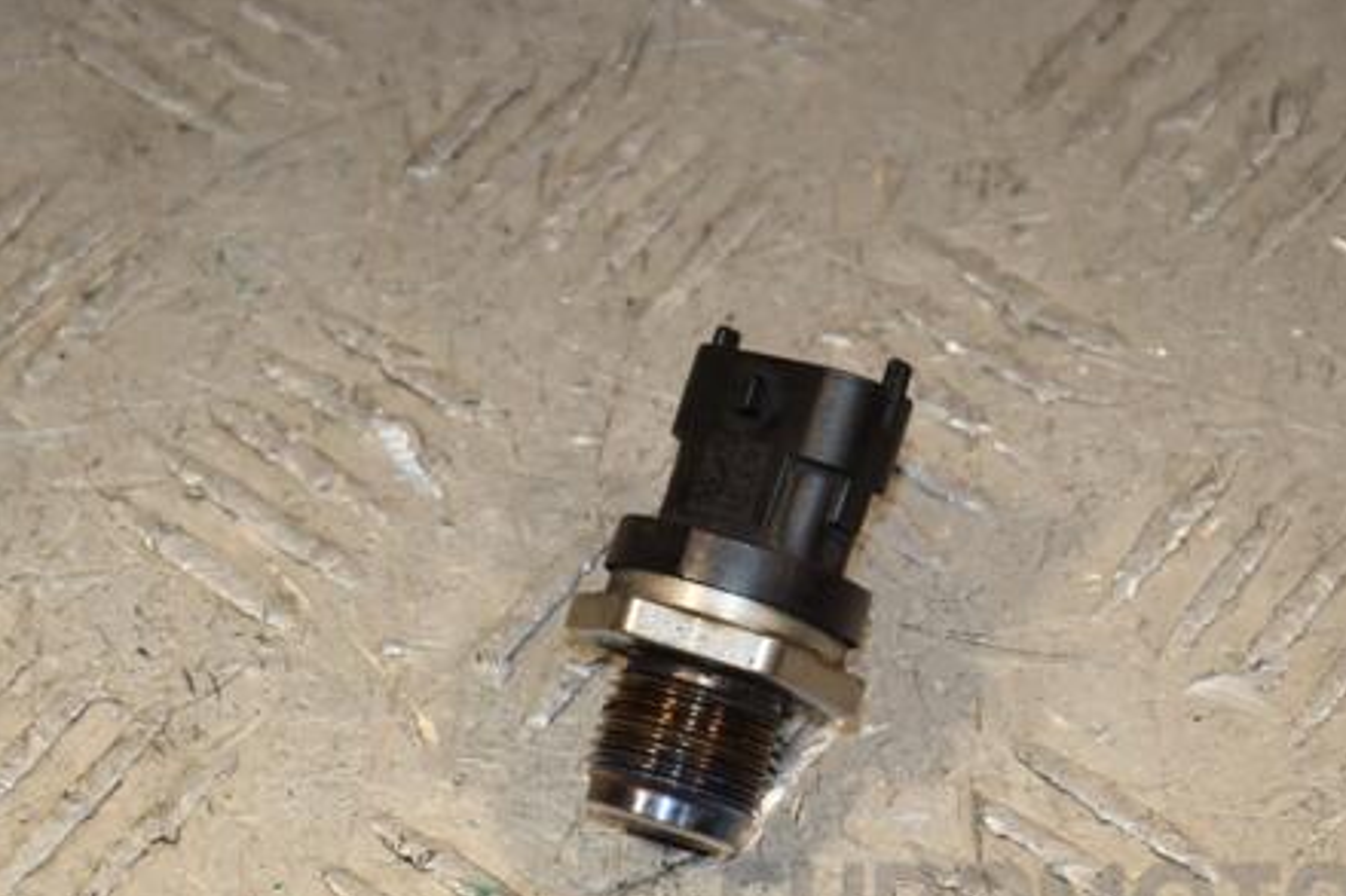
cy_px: 502
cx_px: 664
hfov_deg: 9.6
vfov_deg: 6.4
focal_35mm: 215
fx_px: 8023
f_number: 7.1
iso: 800
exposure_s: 1/200
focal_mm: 105
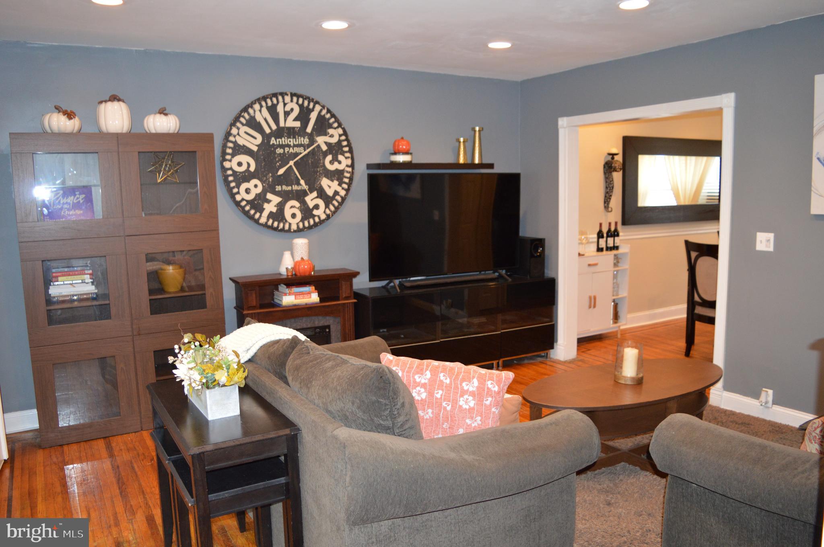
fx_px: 617
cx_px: 412
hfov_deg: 67.4
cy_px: 274
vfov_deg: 47.8
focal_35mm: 27
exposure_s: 1/60
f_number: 3.5
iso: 1000
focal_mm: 18
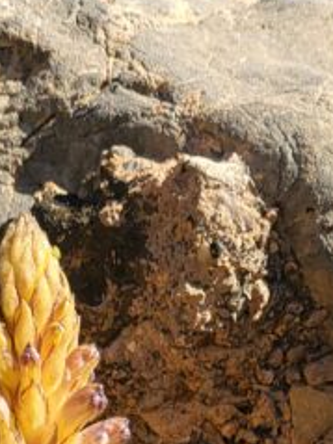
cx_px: 115
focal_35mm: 103
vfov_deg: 16.1
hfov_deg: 14.3
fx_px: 1322
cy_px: 806
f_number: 1.8
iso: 40
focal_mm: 5
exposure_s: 1/1030
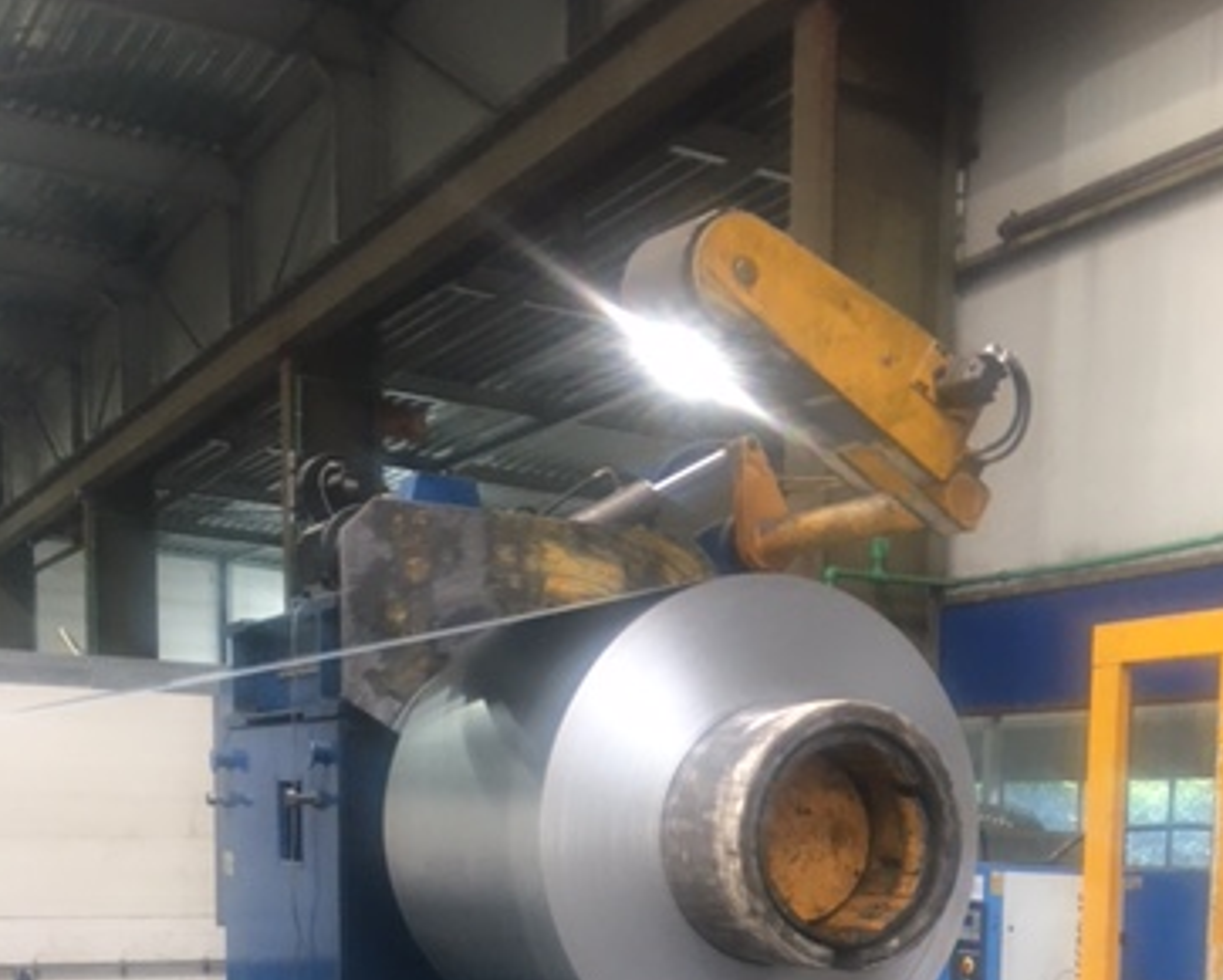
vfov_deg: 27.9
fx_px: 1811
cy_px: 1051
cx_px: 794
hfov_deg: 37.0
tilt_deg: -4.7
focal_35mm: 50
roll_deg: -1.8
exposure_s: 1/17
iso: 64
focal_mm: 4.15
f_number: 2.2
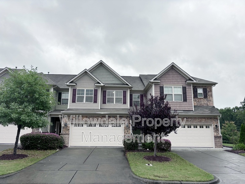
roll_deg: +0.1
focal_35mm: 26
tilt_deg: +11.4
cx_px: 122
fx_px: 184
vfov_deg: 53.1
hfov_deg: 67.3
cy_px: 92
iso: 50
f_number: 1.6
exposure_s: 1/120
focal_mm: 5.96
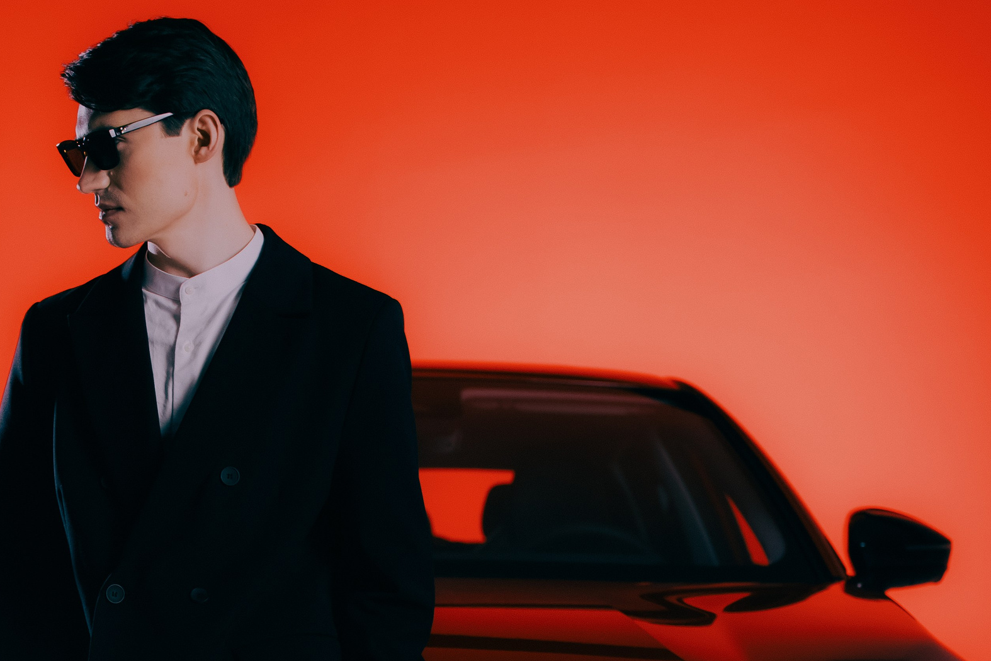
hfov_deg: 23.9
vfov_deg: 16.0
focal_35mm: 85
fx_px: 2339
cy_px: 443
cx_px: 379
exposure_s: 1/60
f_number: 2.8
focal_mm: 51
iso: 1250
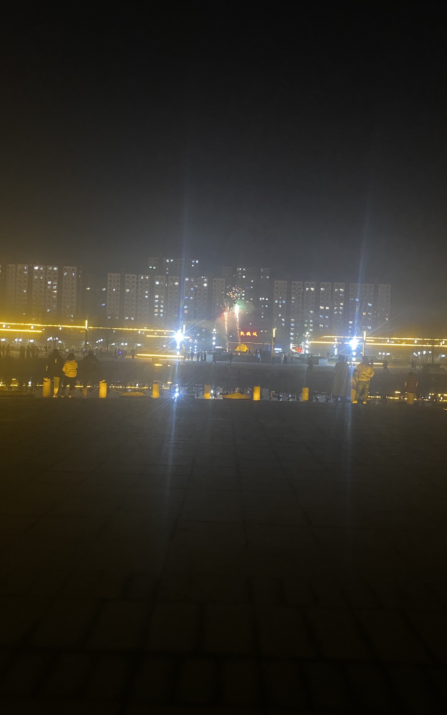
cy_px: 353
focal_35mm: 28
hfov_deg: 44.5
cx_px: 221
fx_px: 546
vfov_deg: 66.5
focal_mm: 4.25
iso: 800
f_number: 1.8
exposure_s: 1/25
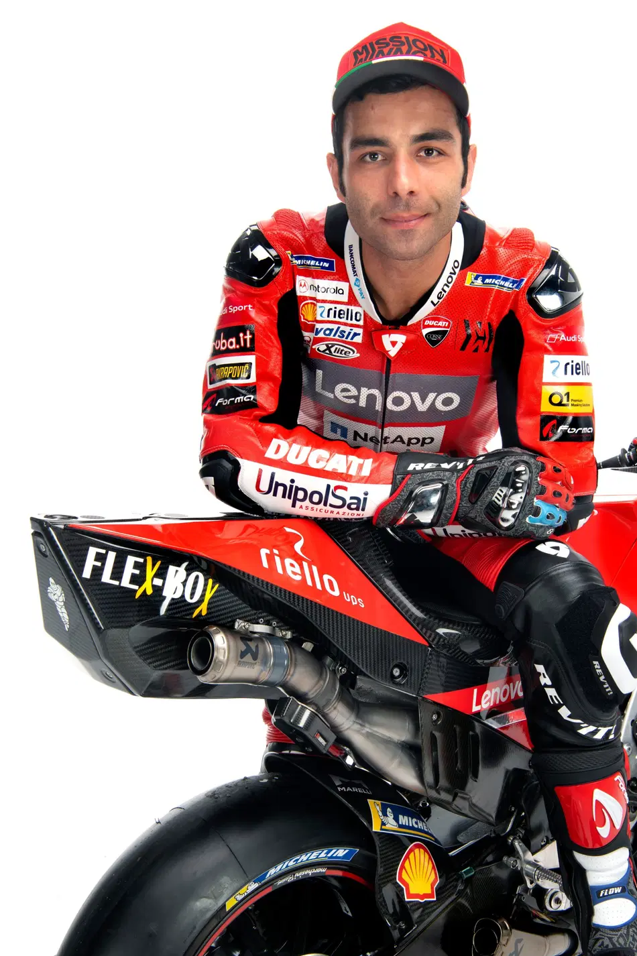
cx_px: 359
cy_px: 517
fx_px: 1275
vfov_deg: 41.1
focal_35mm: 48
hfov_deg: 28.0
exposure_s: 1/160
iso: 31
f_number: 11
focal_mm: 38
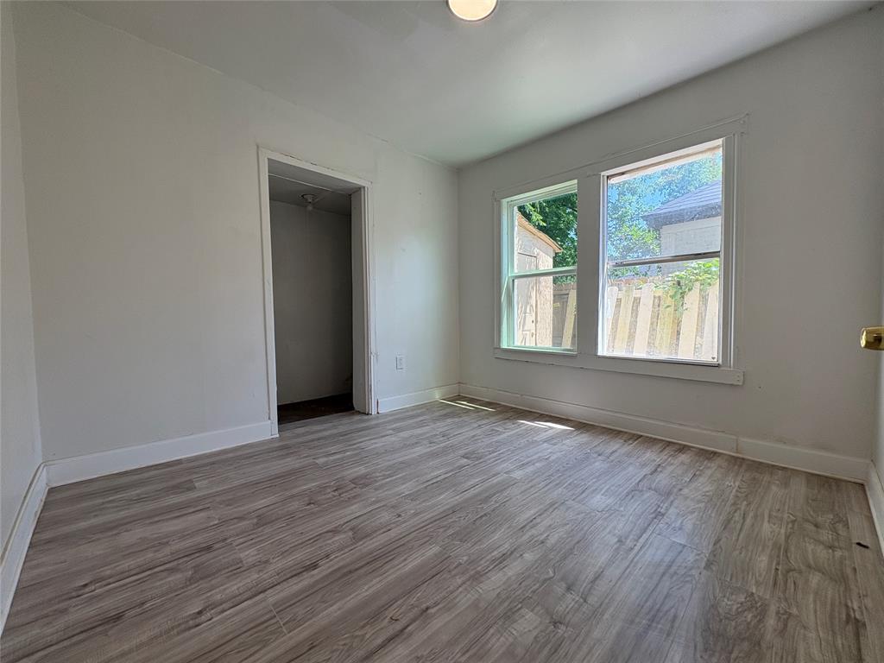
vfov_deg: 85.7
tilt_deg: -2.5
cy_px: 332
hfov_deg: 102.1
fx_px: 358
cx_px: 442
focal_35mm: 14
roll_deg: +1.8
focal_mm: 2.22
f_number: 2.2
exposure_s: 1/235
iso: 64
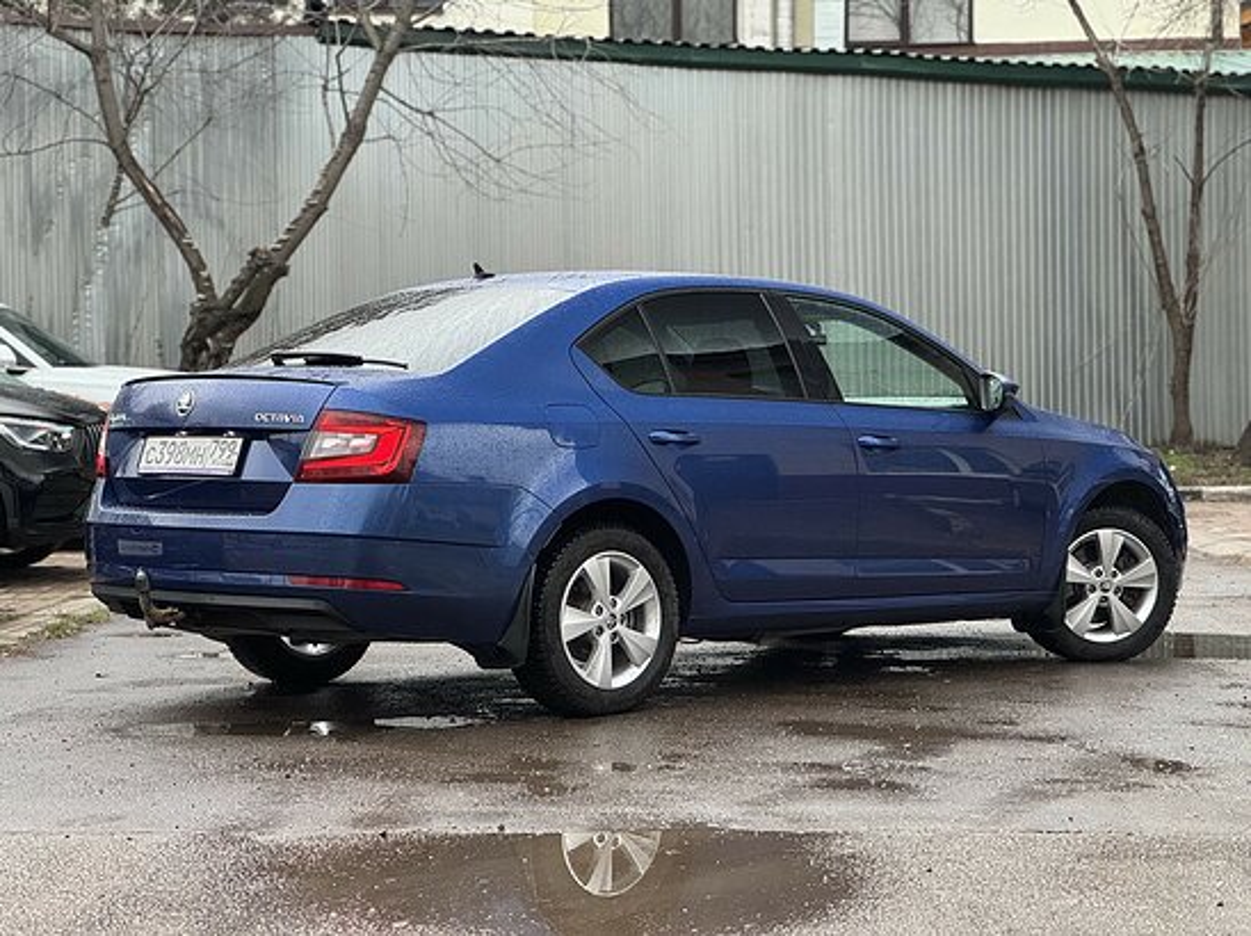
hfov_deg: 25.4
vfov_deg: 19.1
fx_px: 2780
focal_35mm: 77
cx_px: 626
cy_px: 468
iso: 400
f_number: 2.8
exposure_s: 1/60
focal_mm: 9
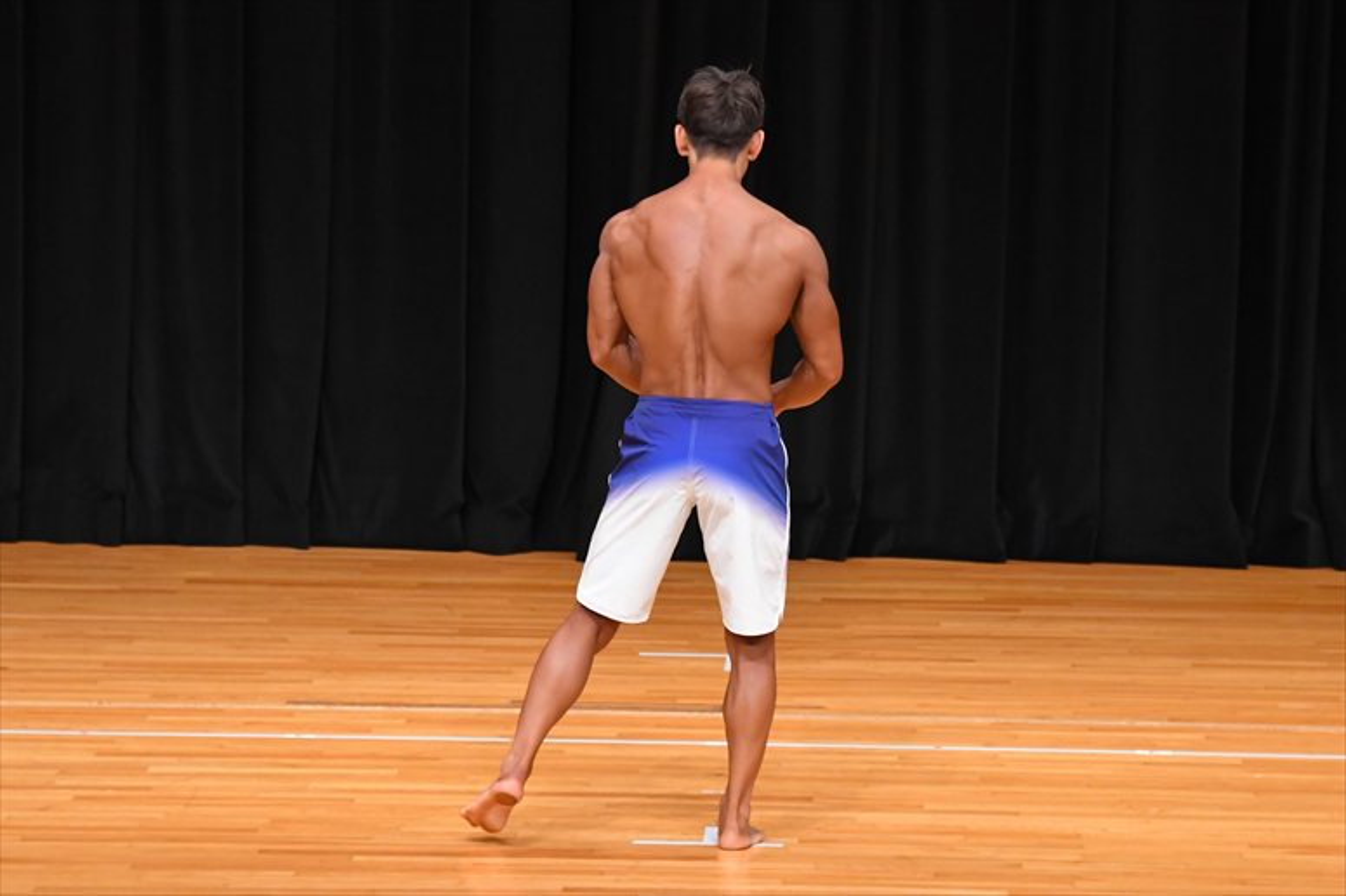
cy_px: 448
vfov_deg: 5.1
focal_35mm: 270
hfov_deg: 7.6
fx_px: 10090
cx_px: 673
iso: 4000
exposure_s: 1/400
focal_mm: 180
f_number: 5.6
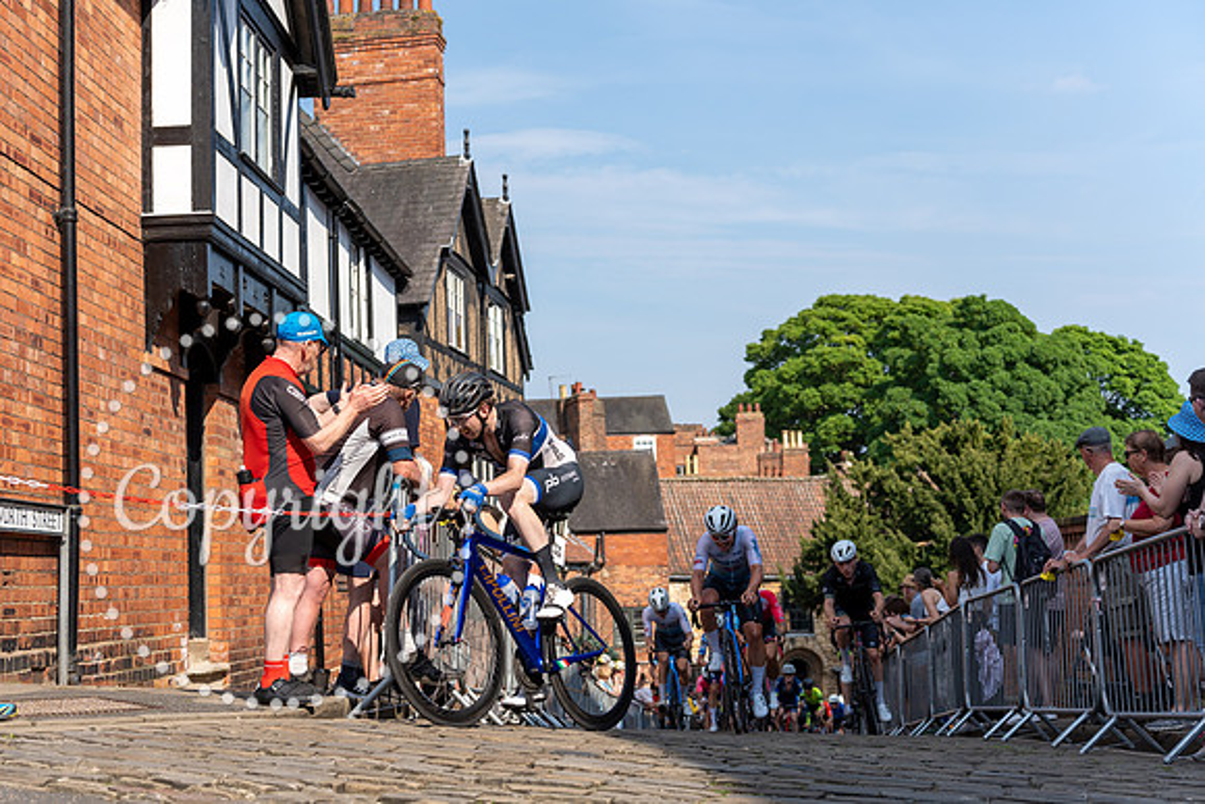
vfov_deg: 26.5
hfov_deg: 38.6
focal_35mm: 51
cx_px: 456
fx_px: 1707
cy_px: 421
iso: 100
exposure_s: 1/1250
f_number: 3.2
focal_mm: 41
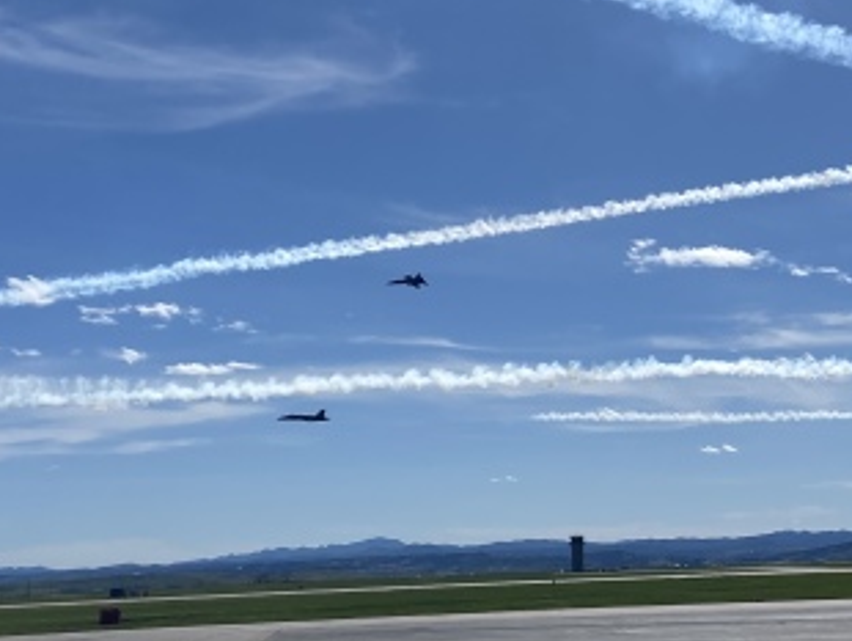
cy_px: 209
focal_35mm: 67
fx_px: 1650
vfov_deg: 21.9
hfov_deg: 28.8
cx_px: 547
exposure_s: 1/8850
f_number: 1.8
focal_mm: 4.25
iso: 32
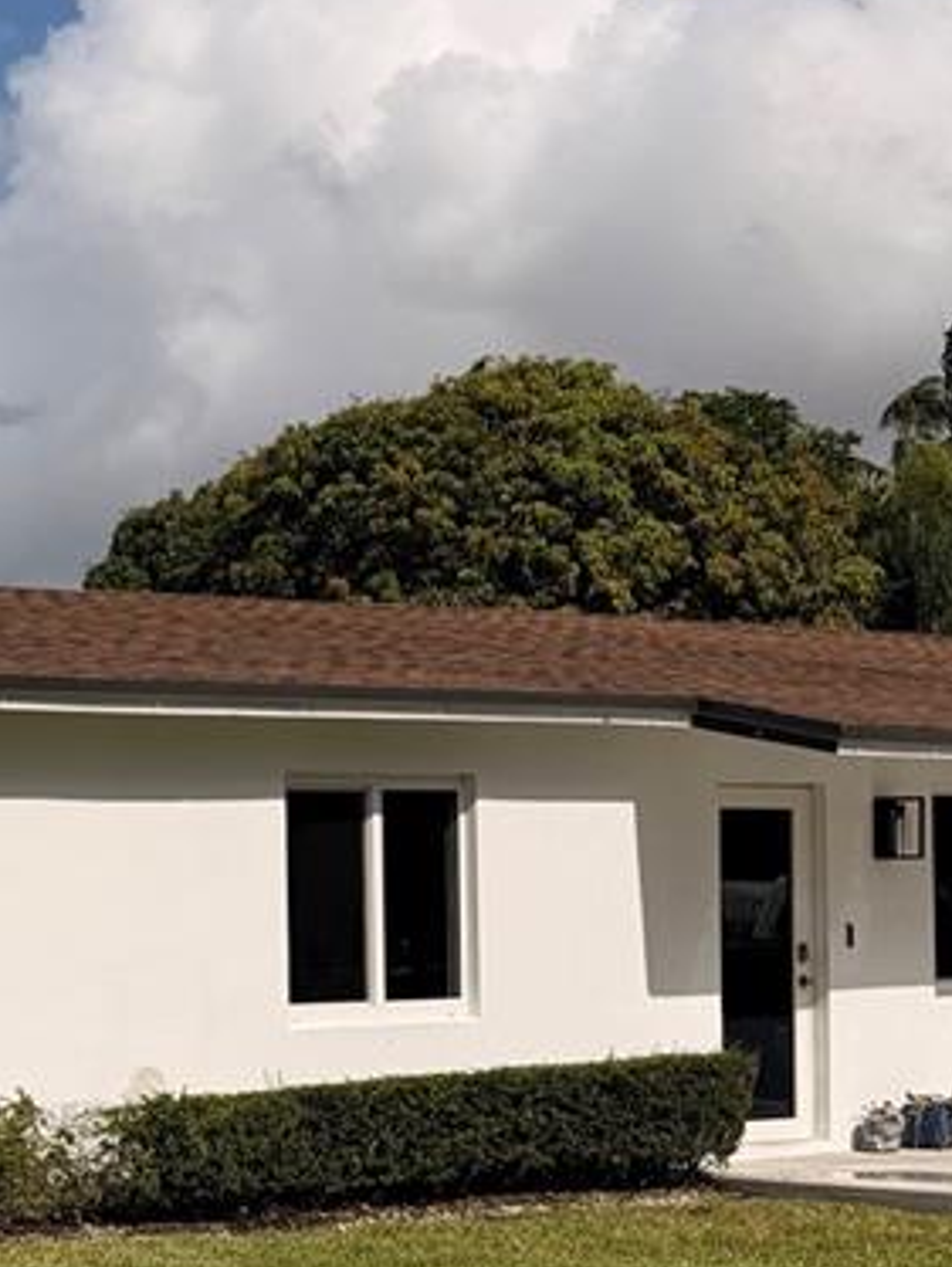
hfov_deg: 17.2
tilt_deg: -1.9
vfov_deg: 25.0
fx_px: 2820
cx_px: -488
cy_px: 959
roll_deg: +0.5
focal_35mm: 77
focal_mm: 6.76
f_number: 1.78
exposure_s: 1/14286
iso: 80
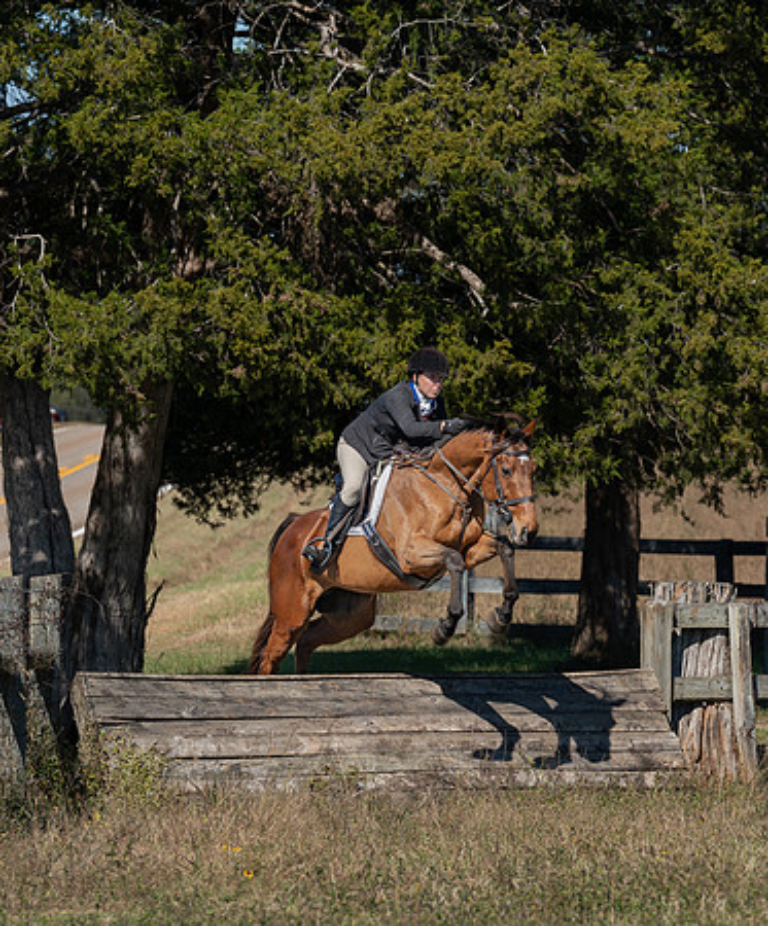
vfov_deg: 6.7
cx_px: 321
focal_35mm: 286
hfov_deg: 5.5
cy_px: 477
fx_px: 7957
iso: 200
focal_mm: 200
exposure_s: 1/500
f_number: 6.3
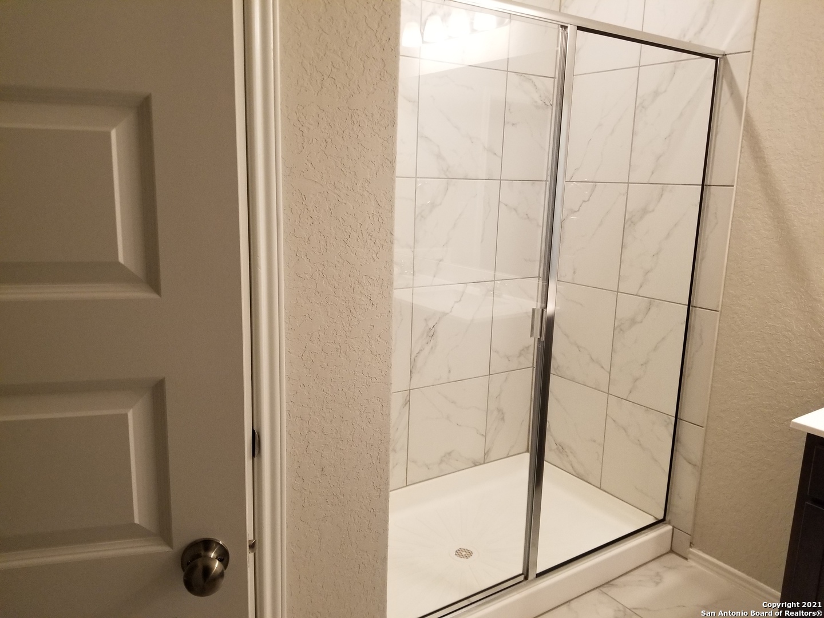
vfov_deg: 53.1
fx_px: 619
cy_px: 309
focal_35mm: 26
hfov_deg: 67.3
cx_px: 412
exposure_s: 1/60
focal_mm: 4.3
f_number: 1.7
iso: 200
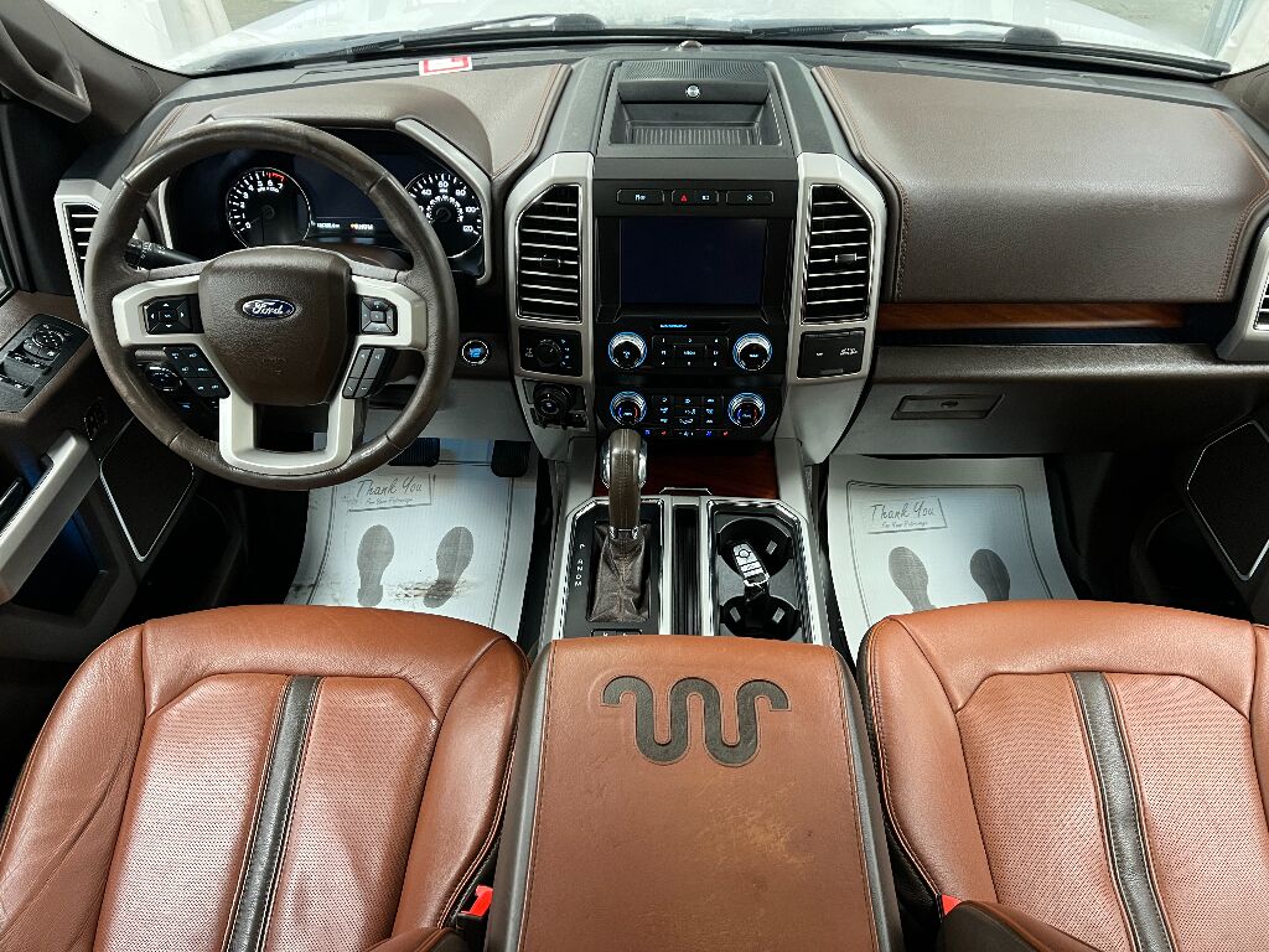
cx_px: 634
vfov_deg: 53.1
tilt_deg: -42.3
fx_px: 953
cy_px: 476
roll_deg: +0.5
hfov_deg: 67.3
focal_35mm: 26
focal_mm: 5.7
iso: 400
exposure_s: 1/40
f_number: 1.5
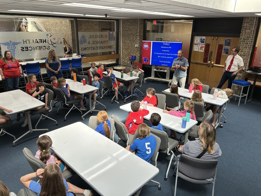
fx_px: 196
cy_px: 98
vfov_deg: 53.1
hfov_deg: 67.3
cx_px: 130
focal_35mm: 26
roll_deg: +0.1
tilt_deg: -21.4
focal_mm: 5.7
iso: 64
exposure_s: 1/121
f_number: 1.5
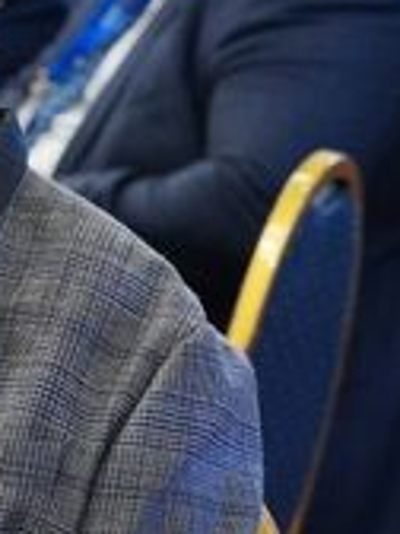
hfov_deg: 3.7
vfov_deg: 5.0
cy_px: 245
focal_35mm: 393
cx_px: -506
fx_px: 6055
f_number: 5.6
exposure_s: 1/200
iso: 4000
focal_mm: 98
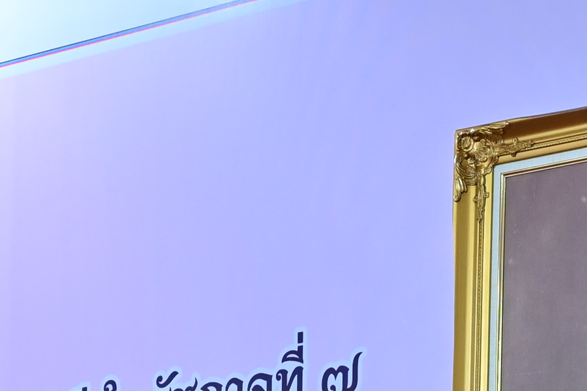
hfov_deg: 6.4
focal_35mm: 321
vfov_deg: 4.2
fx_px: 5233
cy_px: 812
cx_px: 372
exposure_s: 1/200
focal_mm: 63
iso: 800
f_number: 4
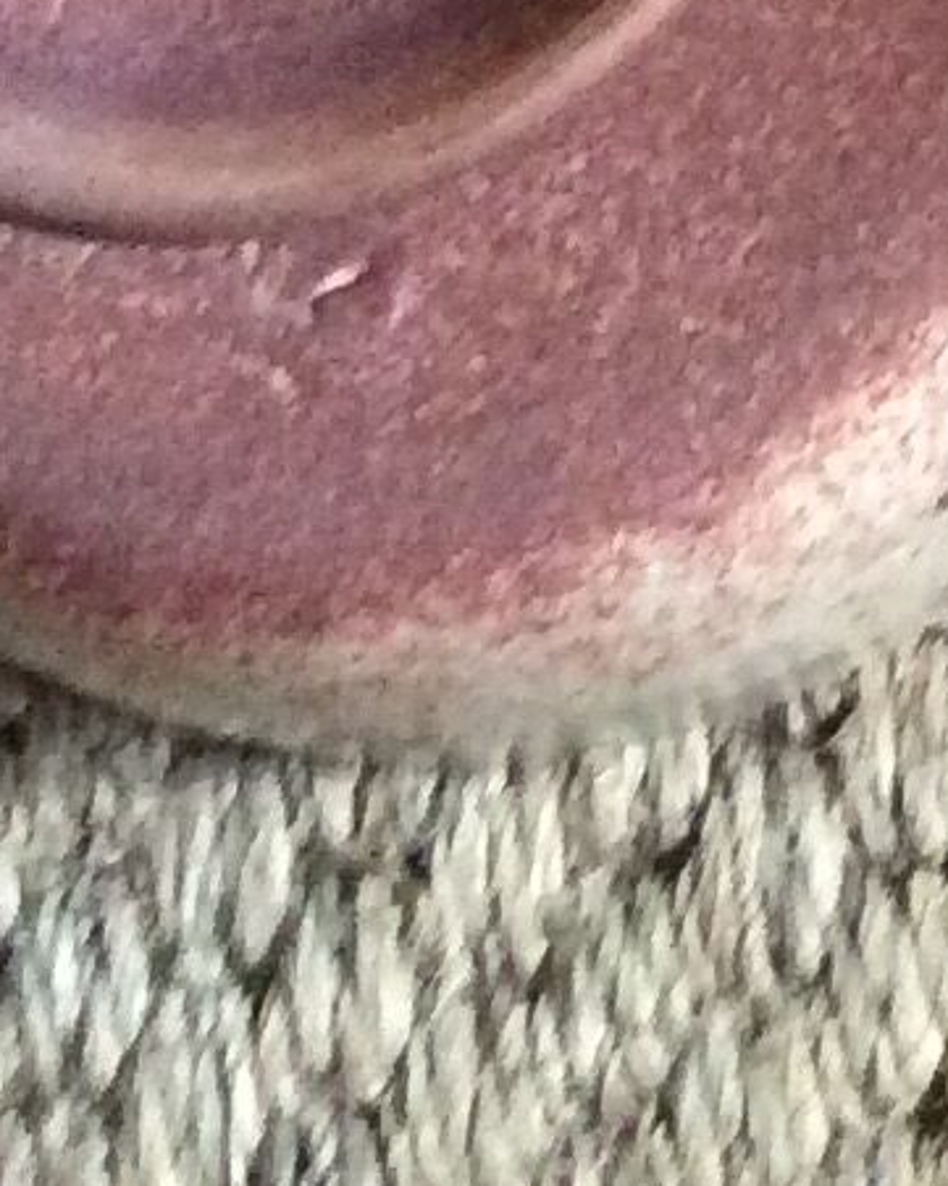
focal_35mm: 179
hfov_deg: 7.9
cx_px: 2371
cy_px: -1257
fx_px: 6284
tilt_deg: -68.9
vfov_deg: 9.9
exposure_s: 1/25
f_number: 2.4
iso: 250
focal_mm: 3.3
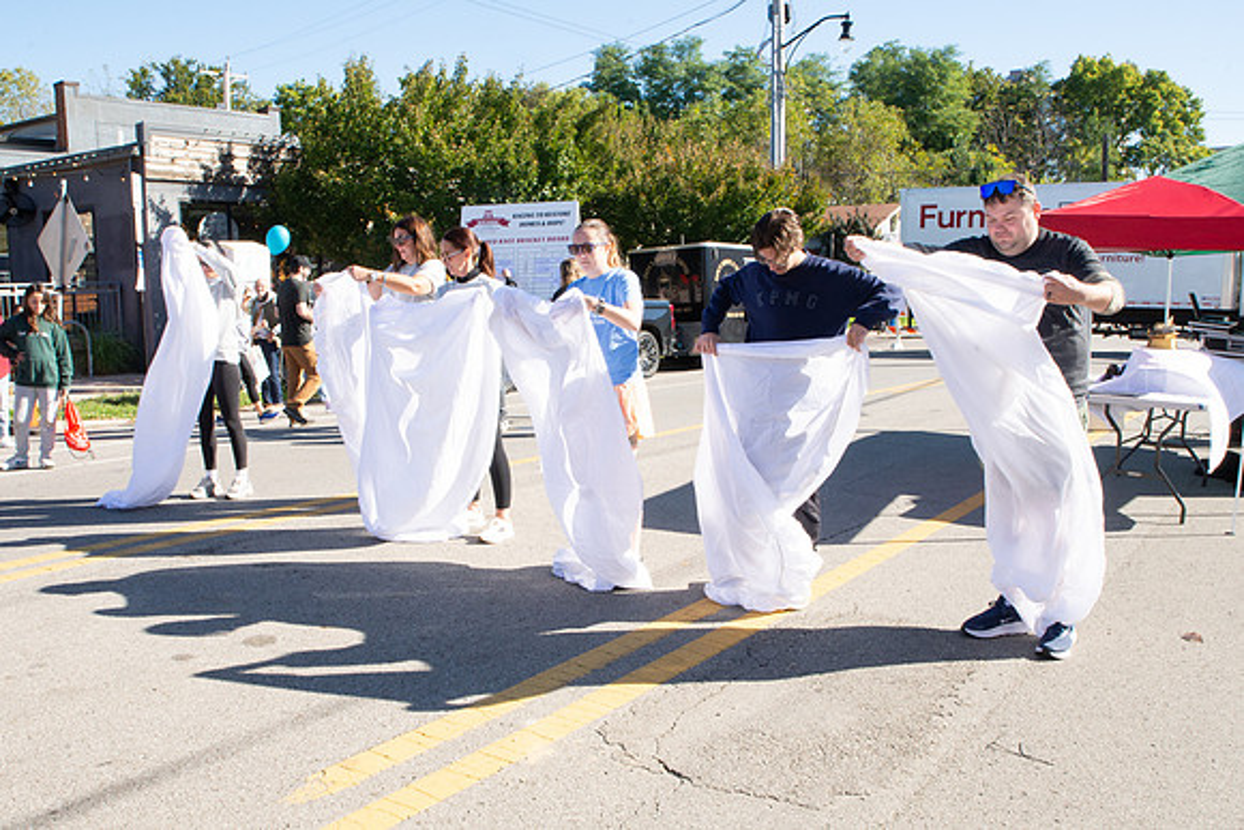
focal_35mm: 31
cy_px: 428
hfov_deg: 59.9
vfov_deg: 42.1
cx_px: 603
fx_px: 1079
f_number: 18
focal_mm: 24
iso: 800
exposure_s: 1/160
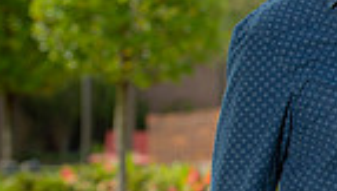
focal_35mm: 390
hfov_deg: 5.4
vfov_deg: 3.1
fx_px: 3491
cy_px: 146
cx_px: 667
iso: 80
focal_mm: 92
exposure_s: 1/250
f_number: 5.6
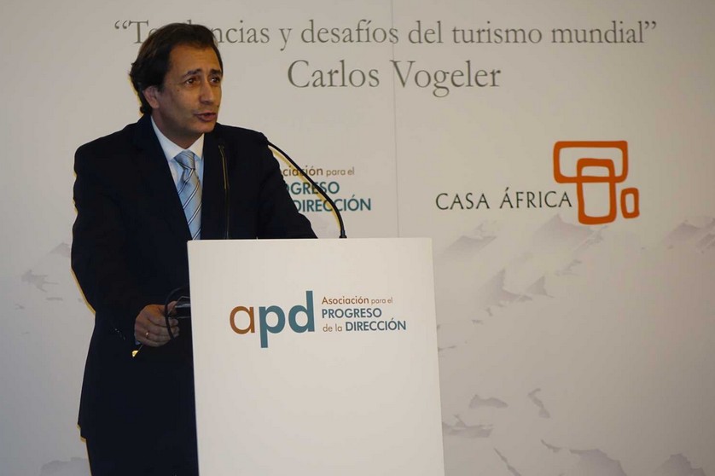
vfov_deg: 6.8
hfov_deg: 10.2
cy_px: 241
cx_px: 357
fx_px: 4010
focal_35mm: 202
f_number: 2.8
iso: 800
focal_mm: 68.83
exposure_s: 1/100
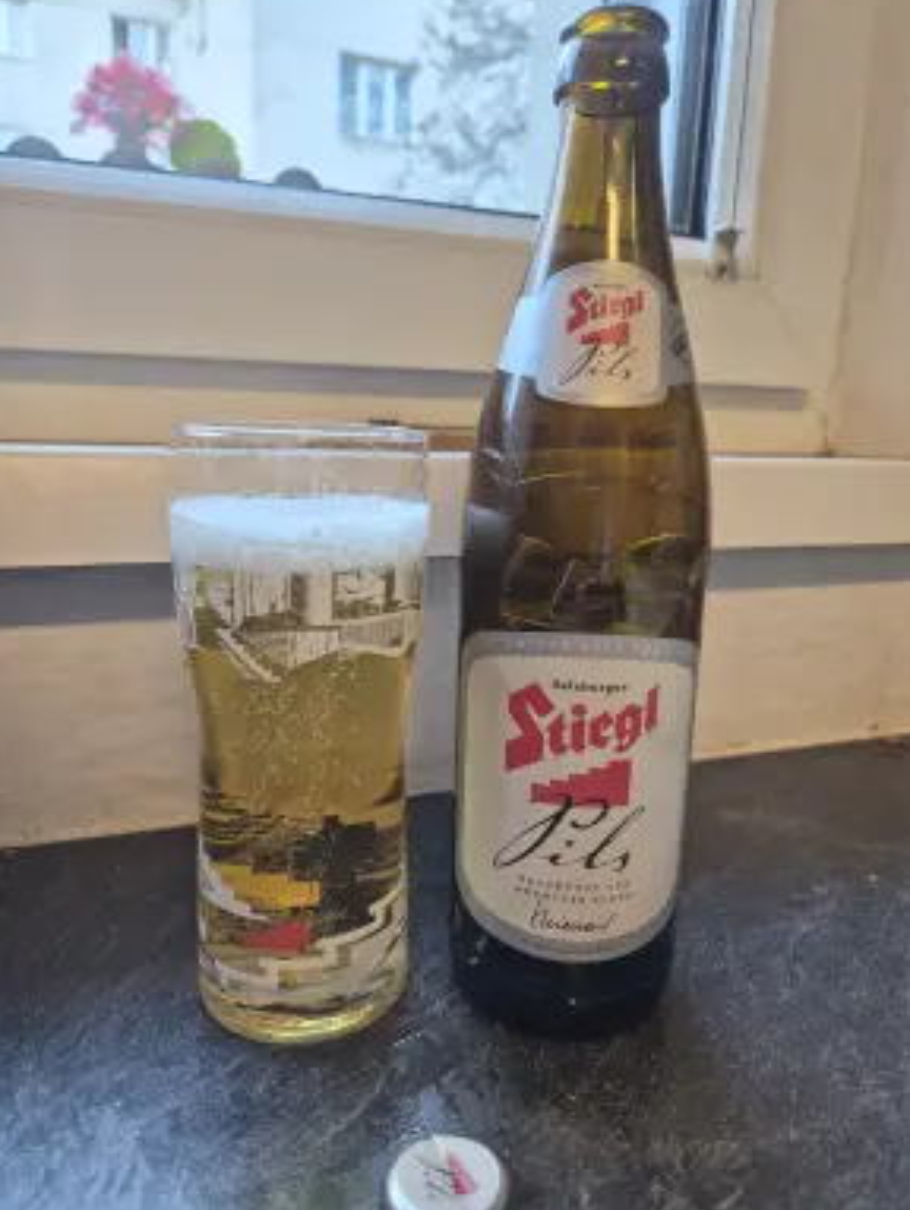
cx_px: 442
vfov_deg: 71.5
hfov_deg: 56.9
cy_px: 588
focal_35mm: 24
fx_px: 840
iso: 125
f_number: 1.8
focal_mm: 5.4
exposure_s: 1/100
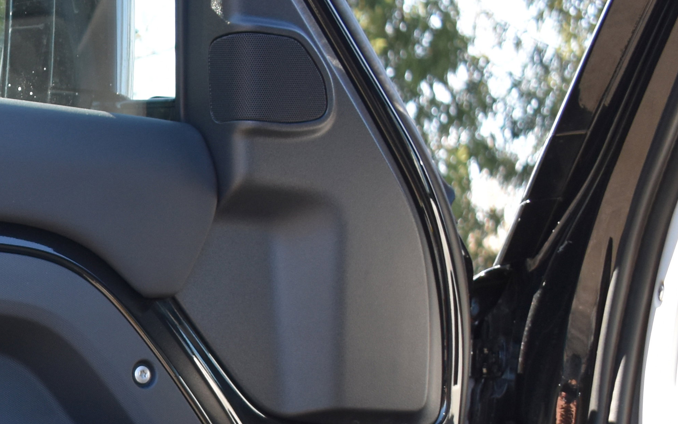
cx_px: -260
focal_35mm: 111
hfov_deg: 17.3
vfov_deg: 11.4
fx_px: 2060
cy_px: 552
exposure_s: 1/250
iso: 500
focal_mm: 25
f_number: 4
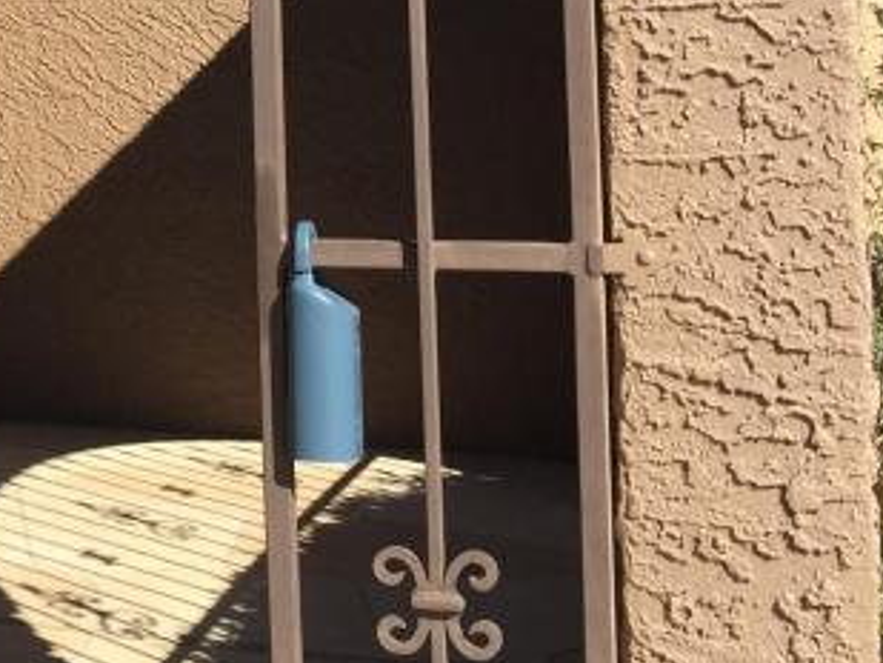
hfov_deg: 18.3
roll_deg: +0.5
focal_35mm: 96
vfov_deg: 15.2
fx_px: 2450
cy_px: 31
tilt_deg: +1.2
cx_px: -406
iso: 32
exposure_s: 1/1319
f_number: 2.2
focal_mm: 4.15
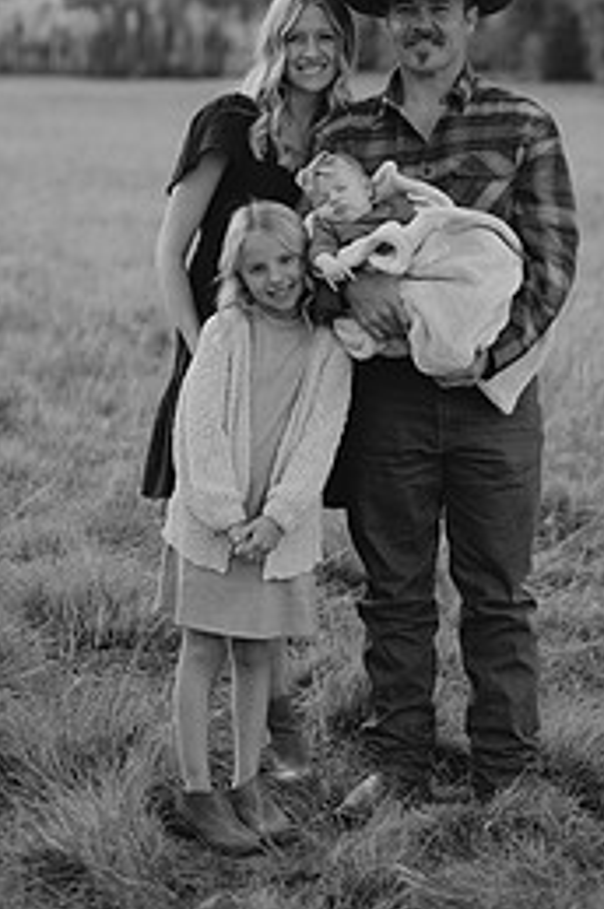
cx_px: 358
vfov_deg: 23.2
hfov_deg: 15.7
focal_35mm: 87
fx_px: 2195
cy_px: 242
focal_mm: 50
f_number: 2
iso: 160
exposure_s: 1/500
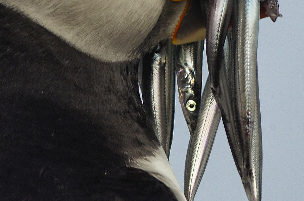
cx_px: 237
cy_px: 66
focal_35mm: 1124
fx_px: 9474
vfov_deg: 1.2
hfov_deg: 1.8
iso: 800
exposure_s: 1/640
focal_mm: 300
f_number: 8
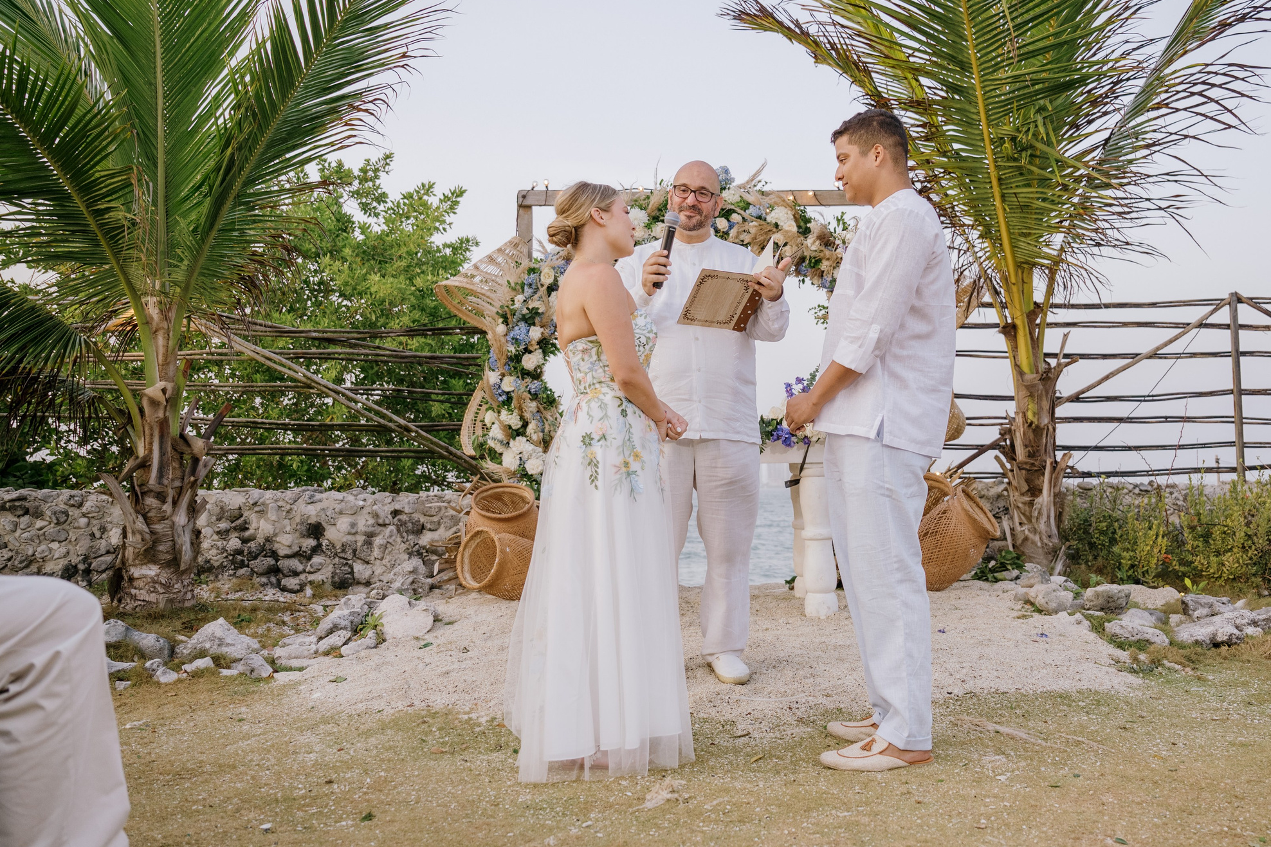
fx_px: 1165
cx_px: 758
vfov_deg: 39.8
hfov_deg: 56.8
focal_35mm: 33
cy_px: 351
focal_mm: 24
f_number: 2.8
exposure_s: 1/200
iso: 250
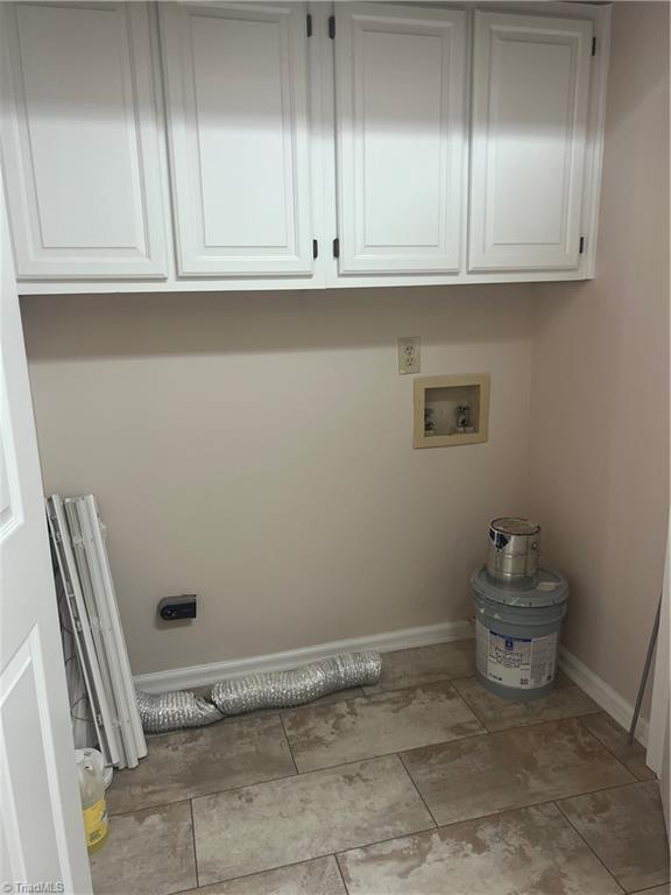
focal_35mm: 26
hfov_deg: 53.1
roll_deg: +0.9
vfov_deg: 67.3
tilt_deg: -13.5
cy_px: 448
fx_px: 672
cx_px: 336
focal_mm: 5.7
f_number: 1.5
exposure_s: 1/60
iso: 160
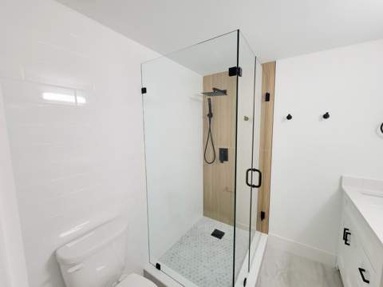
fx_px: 144
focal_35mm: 13
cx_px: 192
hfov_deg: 106.2
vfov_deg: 89.8
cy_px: 144
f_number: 2.2
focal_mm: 2.2
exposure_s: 1/60.2
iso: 160
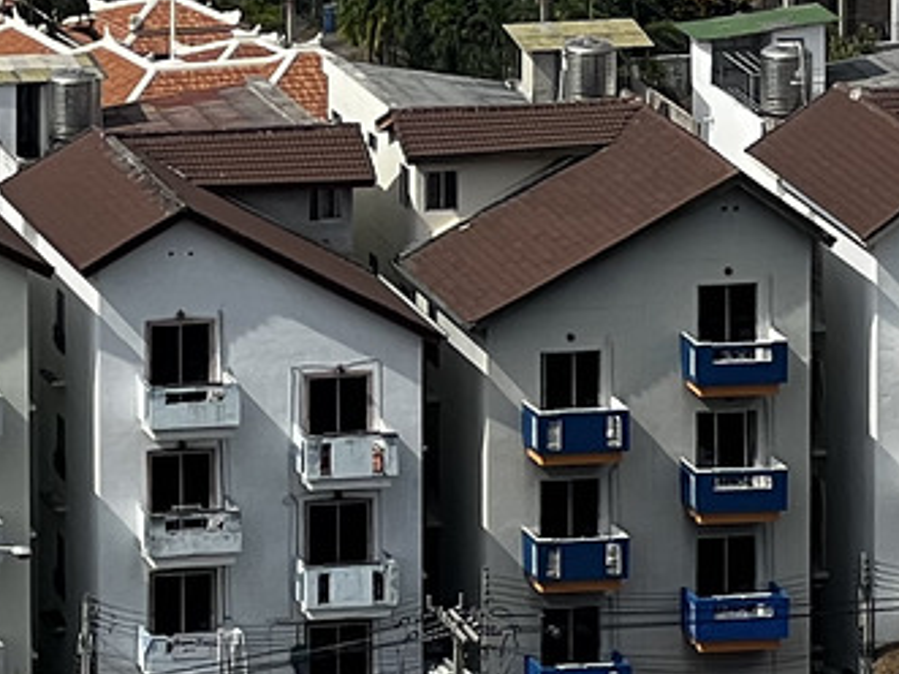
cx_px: -348
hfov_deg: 5.3
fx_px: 9658
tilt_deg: -6.4
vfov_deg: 3.9
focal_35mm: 372
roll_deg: +0.9
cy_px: -804
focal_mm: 9
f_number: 2.8
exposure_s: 1/943
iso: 32
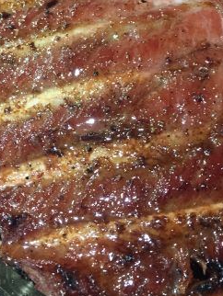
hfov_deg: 23.3
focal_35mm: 63
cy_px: 100
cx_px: 84
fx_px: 540
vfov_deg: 30.5
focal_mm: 4.15
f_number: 2.2
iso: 250
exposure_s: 1/17
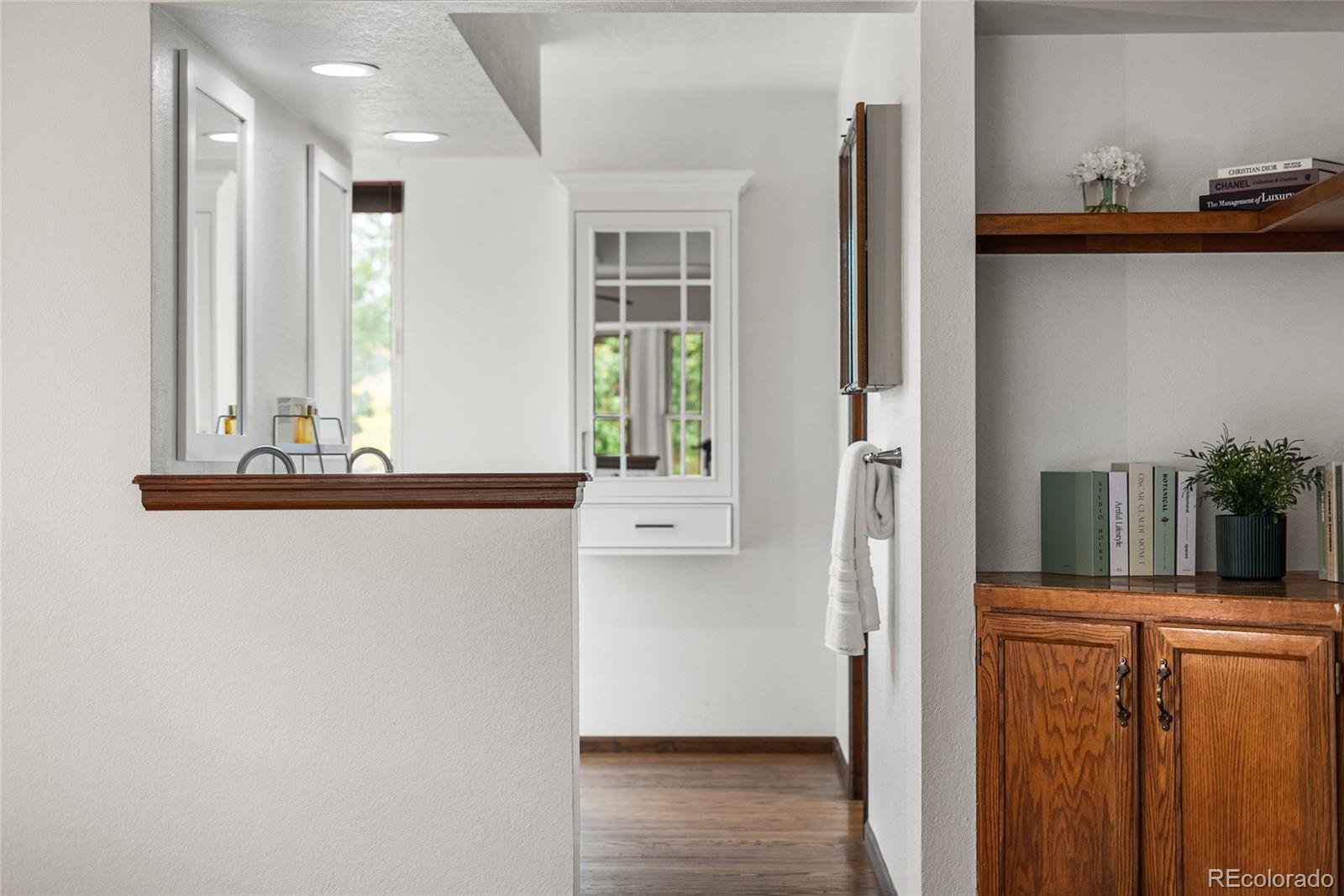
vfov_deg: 27.0
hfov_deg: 39.6
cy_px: 448
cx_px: 672
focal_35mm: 50
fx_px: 1867
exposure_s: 1/25
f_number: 2.5
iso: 200
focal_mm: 50
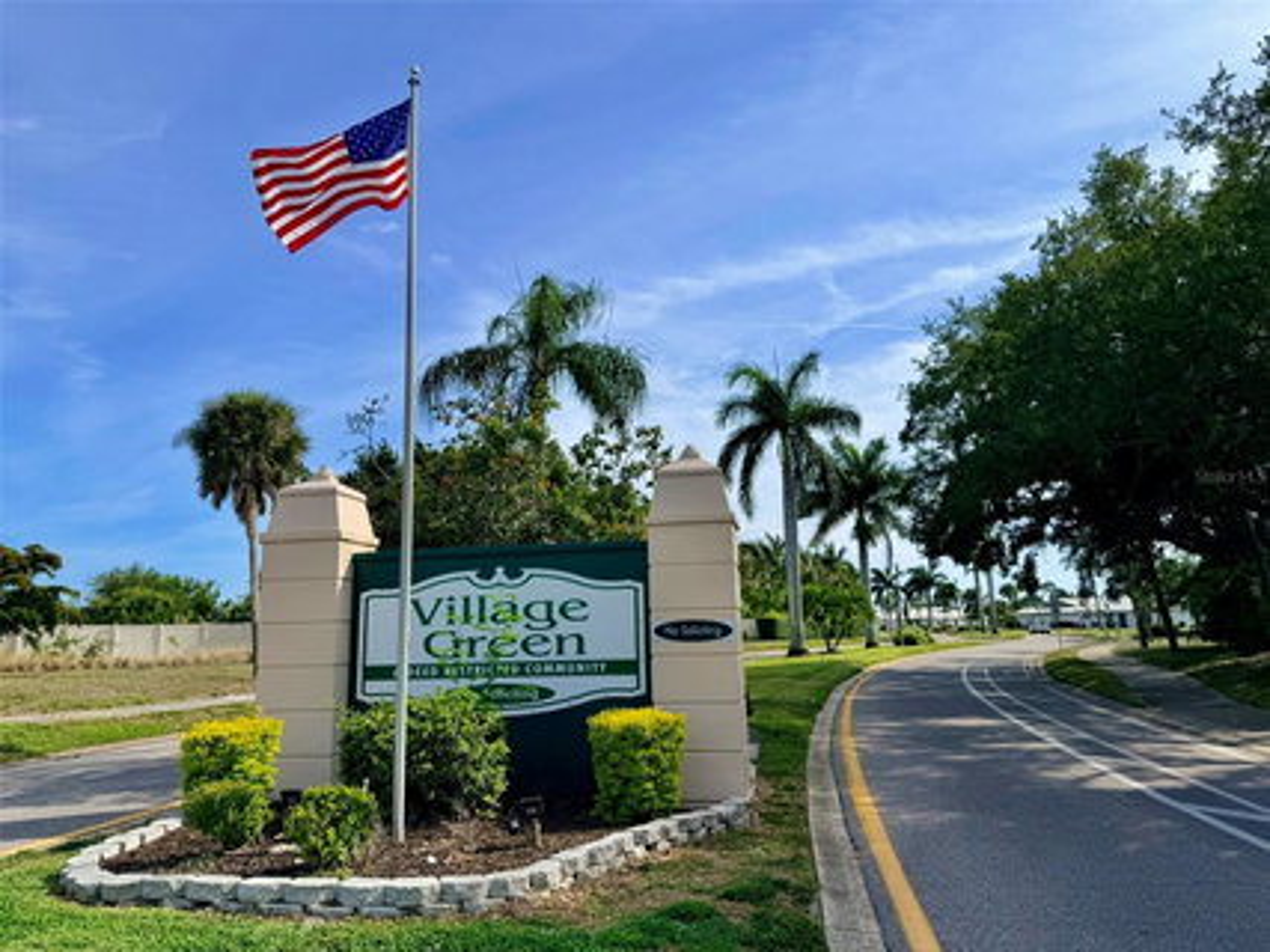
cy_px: 476
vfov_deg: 56.8
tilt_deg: +9.5
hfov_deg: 71.6
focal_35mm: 24
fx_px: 880
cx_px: 635
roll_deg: +1.3
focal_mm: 6.76
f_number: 1.78
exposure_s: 1/6711
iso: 80
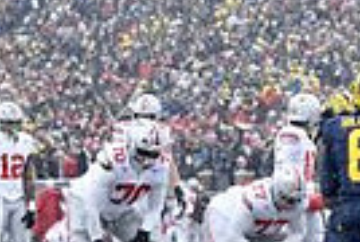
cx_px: 352
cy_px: -12
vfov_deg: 4.6
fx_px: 3027
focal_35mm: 302
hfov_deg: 6.8
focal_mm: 70
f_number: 2.8
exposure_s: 1/1000
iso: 800
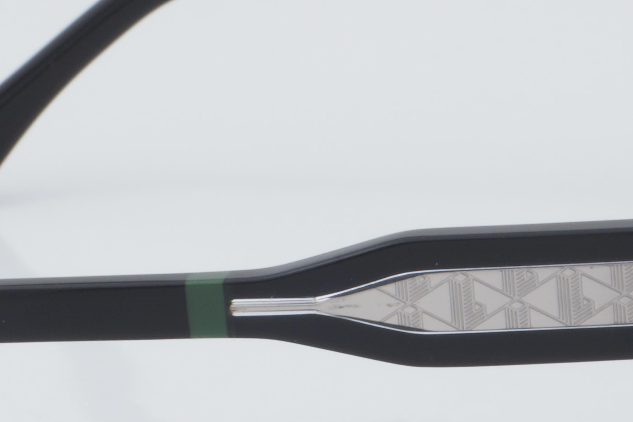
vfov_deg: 6.4
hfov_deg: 9.5
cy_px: 212
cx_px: 396
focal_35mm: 216
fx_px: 3798
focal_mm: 50
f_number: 32
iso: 100
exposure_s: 1/3
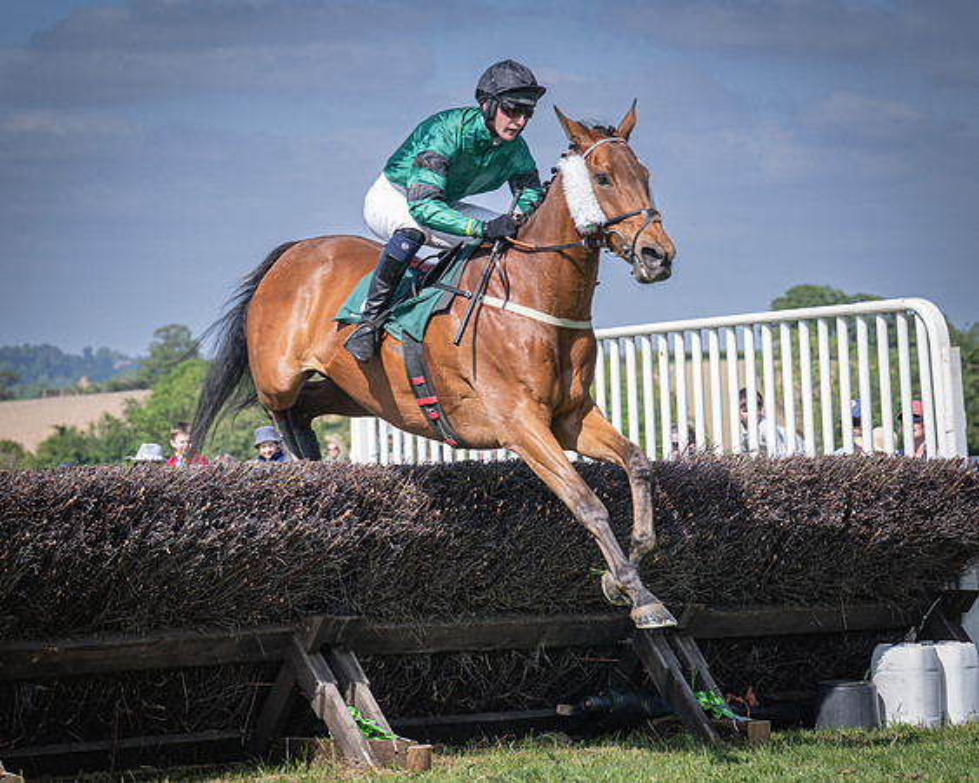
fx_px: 3722
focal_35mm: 129
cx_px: 386
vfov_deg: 12.0
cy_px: 305
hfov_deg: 15.0
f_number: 4
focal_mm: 74
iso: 200
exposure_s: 1/1600
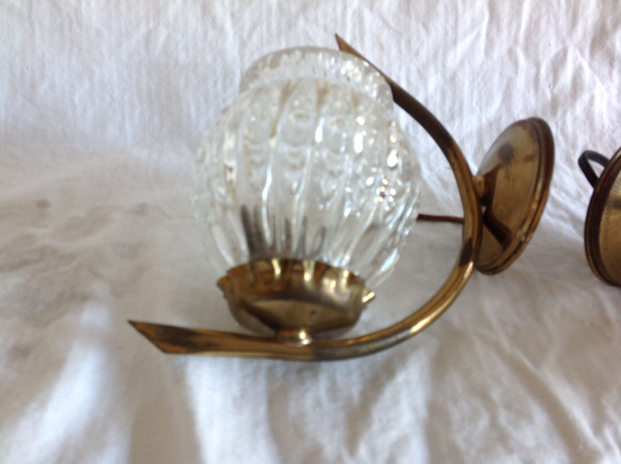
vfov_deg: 40.6
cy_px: 232
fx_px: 627
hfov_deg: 52.7
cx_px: 310
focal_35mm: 35
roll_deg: -1.9
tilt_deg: -32.2
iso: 80
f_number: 2.4
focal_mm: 4.28
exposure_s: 1/15
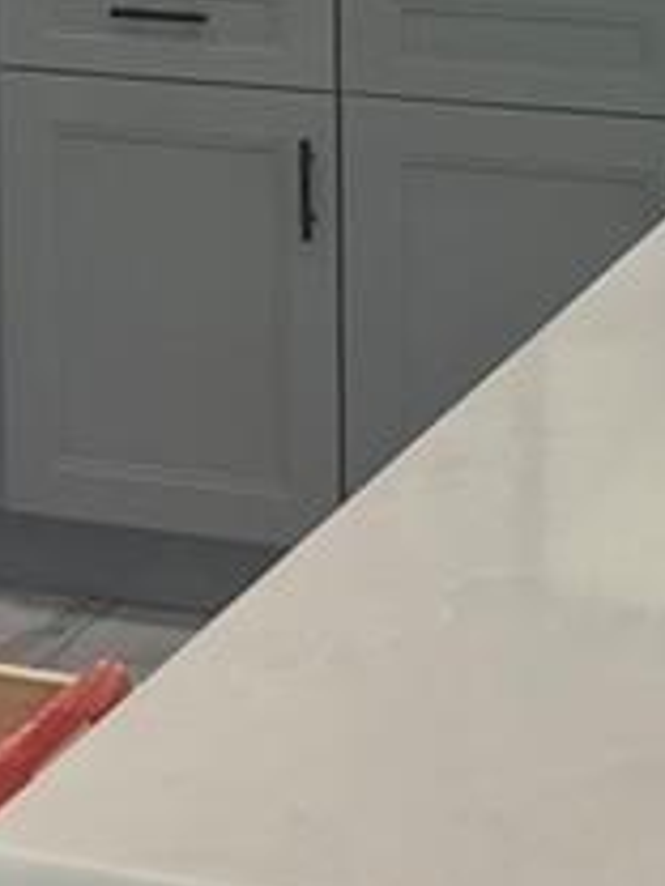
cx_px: -239
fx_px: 3842
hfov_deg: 9.7
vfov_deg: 12.5
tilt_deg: +0.4
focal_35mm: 150
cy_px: -460
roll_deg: +0.9
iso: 80
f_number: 1.6
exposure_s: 1/120
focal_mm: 5.1
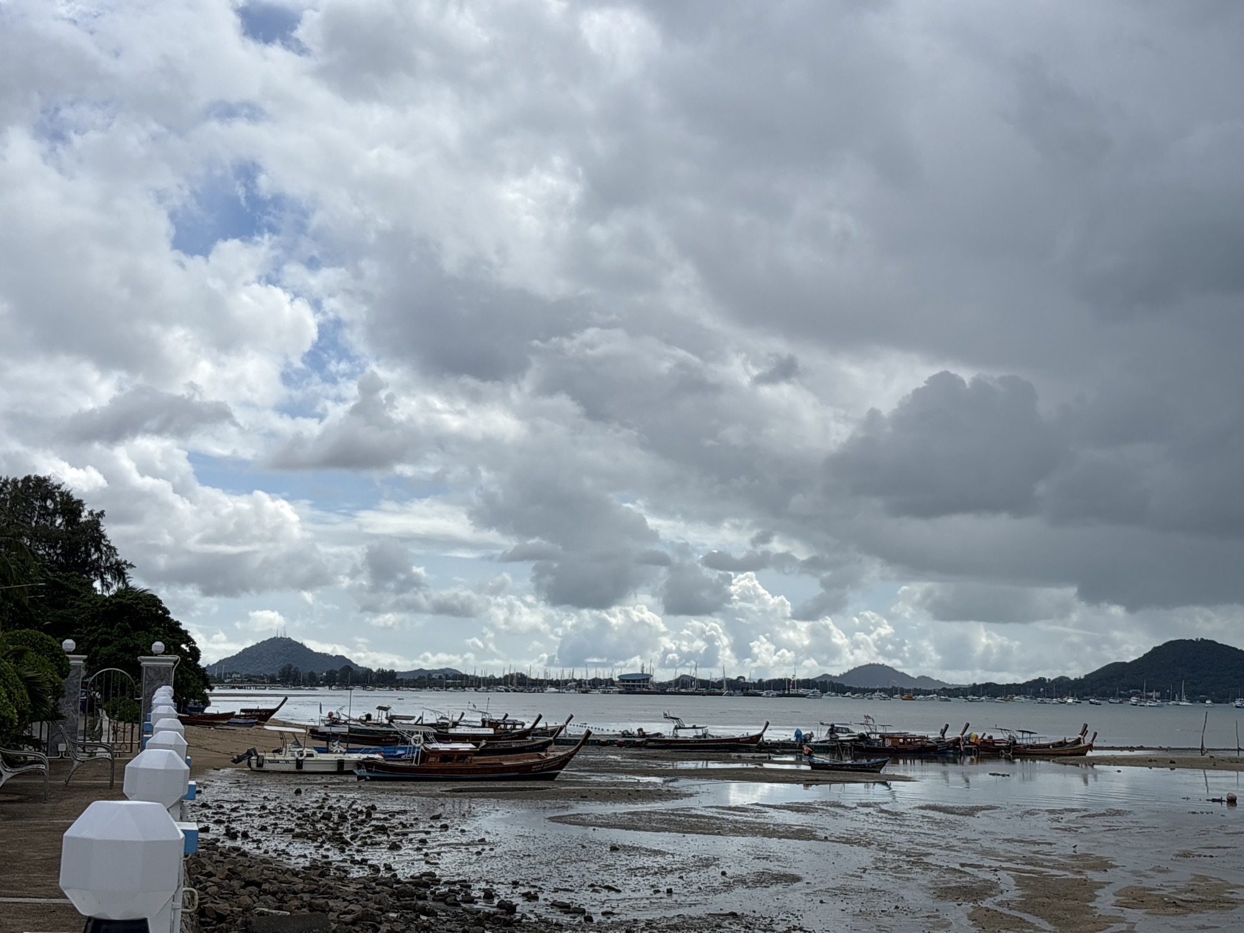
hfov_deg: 36.8
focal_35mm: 52
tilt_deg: +6.1
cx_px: 622
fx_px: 1869
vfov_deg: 28.0
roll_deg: -0.6
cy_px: 466
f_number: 1.6
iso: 40
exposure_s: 1/6329
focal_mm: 5.96
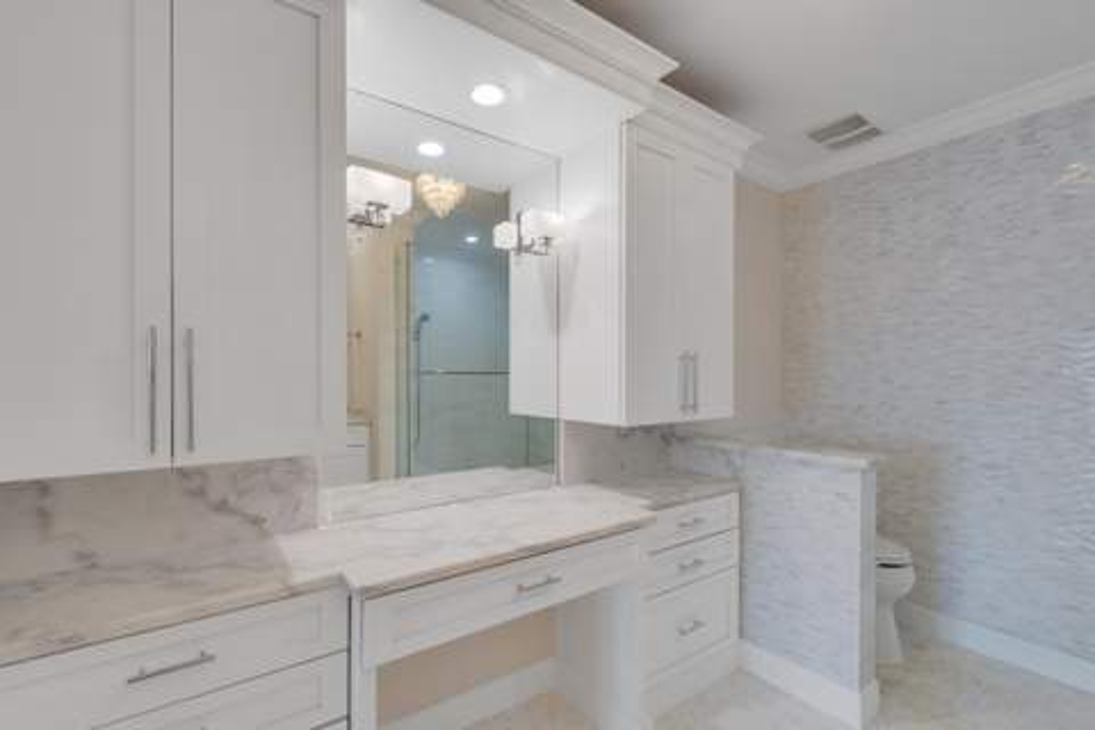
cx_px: 548
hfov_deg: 100.4
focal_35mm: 15
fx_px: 456
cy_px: 365
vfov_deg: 77.3
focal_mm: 10
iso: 320
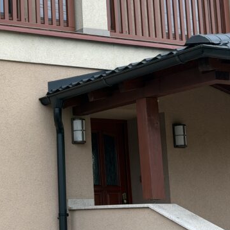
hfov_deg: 18.5
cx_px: -12
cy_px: 93
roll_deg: +1.2
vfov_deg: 19.1
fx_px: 684
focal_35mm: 91
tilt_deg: +10.0
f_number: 1.78
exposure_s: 1/615
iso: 64
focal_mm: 6.76
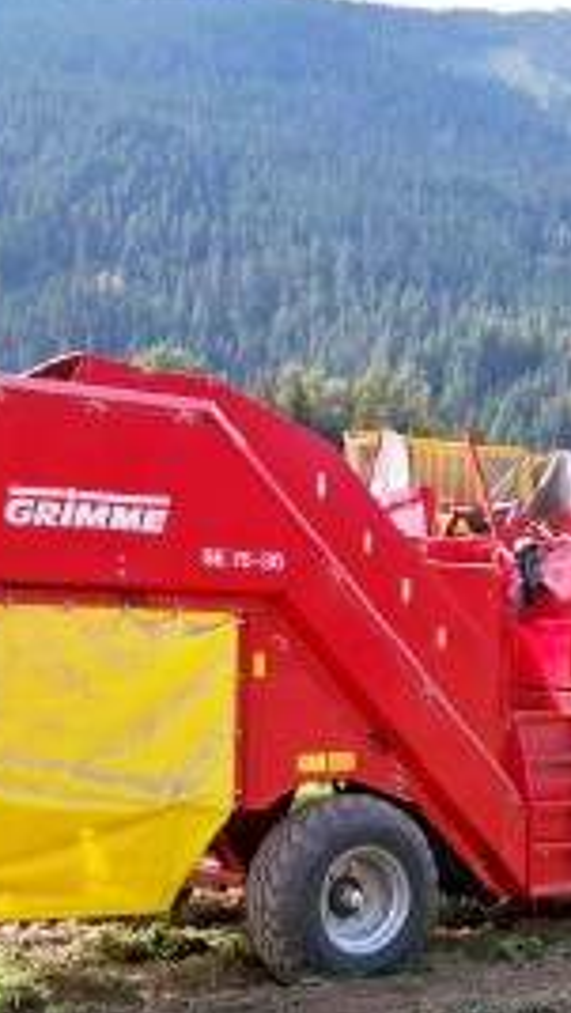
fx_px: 1532
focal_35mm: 57
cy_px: 541
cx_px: 518
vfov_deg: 36.6
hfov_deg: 20.7
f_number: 3.1
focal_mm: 6.3
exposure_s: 1/200
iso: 80
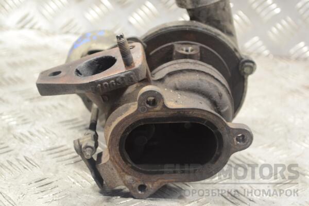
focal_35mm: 75
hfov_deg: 27.0
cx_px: 154
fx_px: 644
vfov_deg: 18.2
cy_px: 103
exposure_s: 1/30
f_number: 5.6
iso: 720
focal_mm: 50
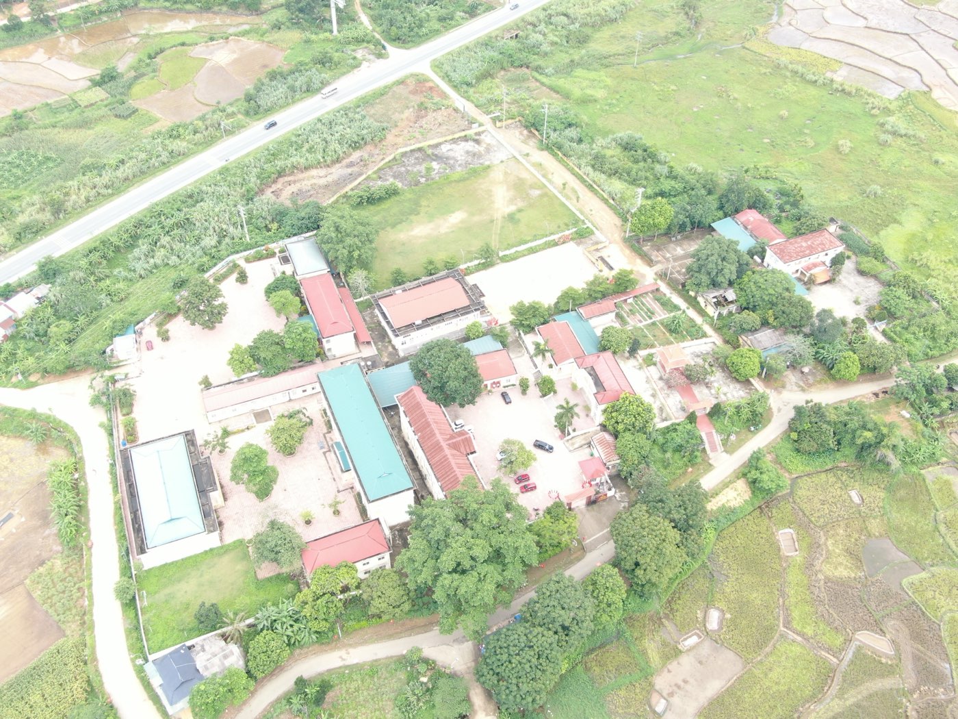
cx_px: 479
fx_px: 969
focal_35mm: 35
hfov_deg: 52.6
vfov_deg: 40.7
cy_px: 360
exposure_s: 1/160
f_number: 3.3
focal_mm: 5.94
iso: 100
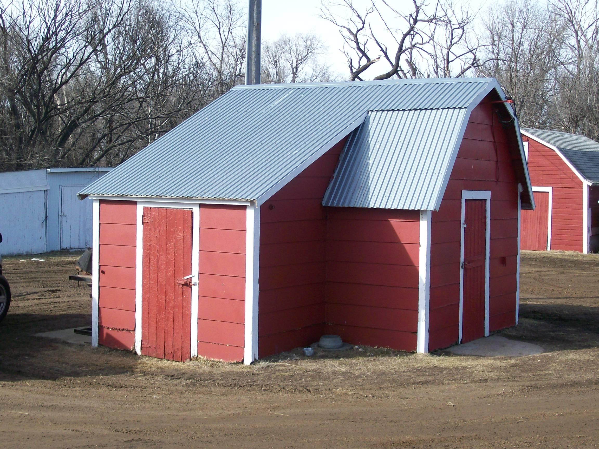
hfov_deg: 34.3
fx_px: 969
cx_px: 300
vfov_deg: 26.1
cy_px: 224
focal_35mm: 56
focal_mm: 9.4
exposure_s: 1/519
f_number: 3.4
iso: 80
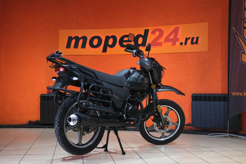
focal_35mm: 46
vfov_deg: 29.2
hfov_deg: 42.7
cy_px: 82
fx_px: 314
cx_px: 123
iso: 1250
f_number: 4
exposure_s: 1/100
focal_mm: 30.8
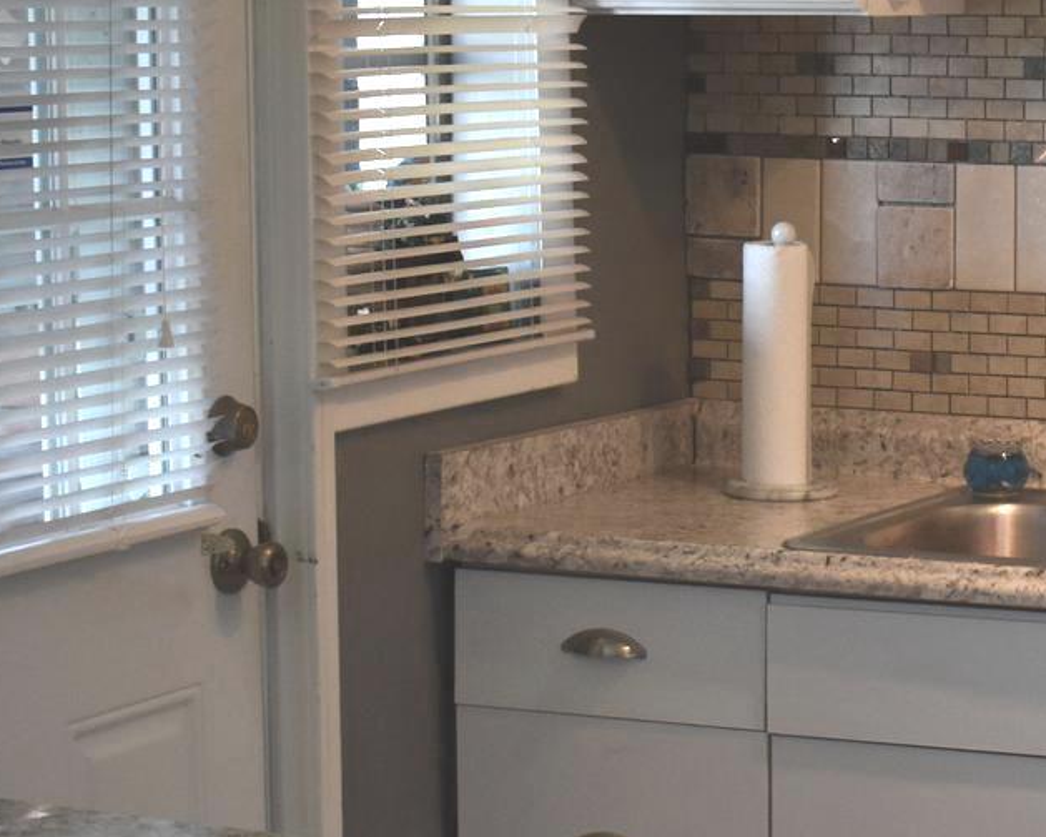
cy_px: 468
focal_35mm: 115
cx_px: 1079
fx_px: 3545
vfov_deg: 13.5
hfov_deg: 16.4
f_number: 4
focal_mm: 25
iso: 1000
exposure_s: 1/125
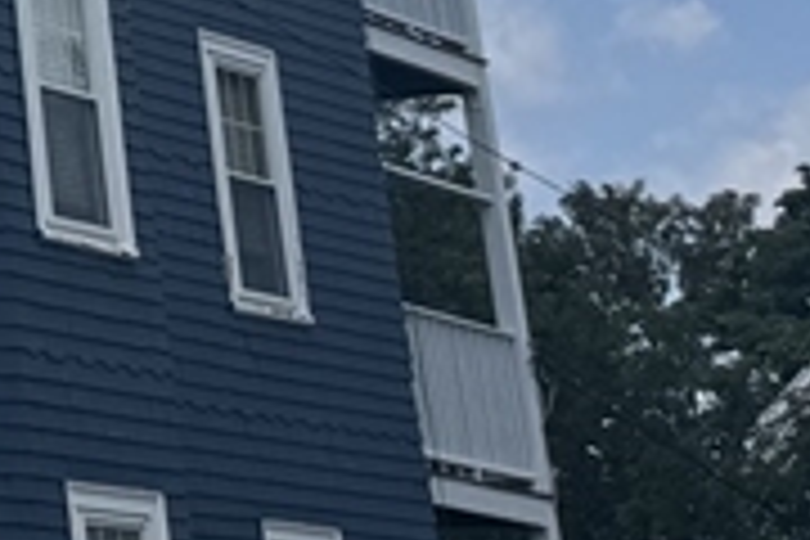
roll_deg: -1.7
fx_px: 3195
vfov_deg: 9.0
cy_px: -580
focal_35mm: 142
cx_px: -1332
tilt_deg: +21.9
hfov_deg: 11.2
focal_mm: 6.76
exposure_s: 1/9009
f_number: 1.78
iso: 80
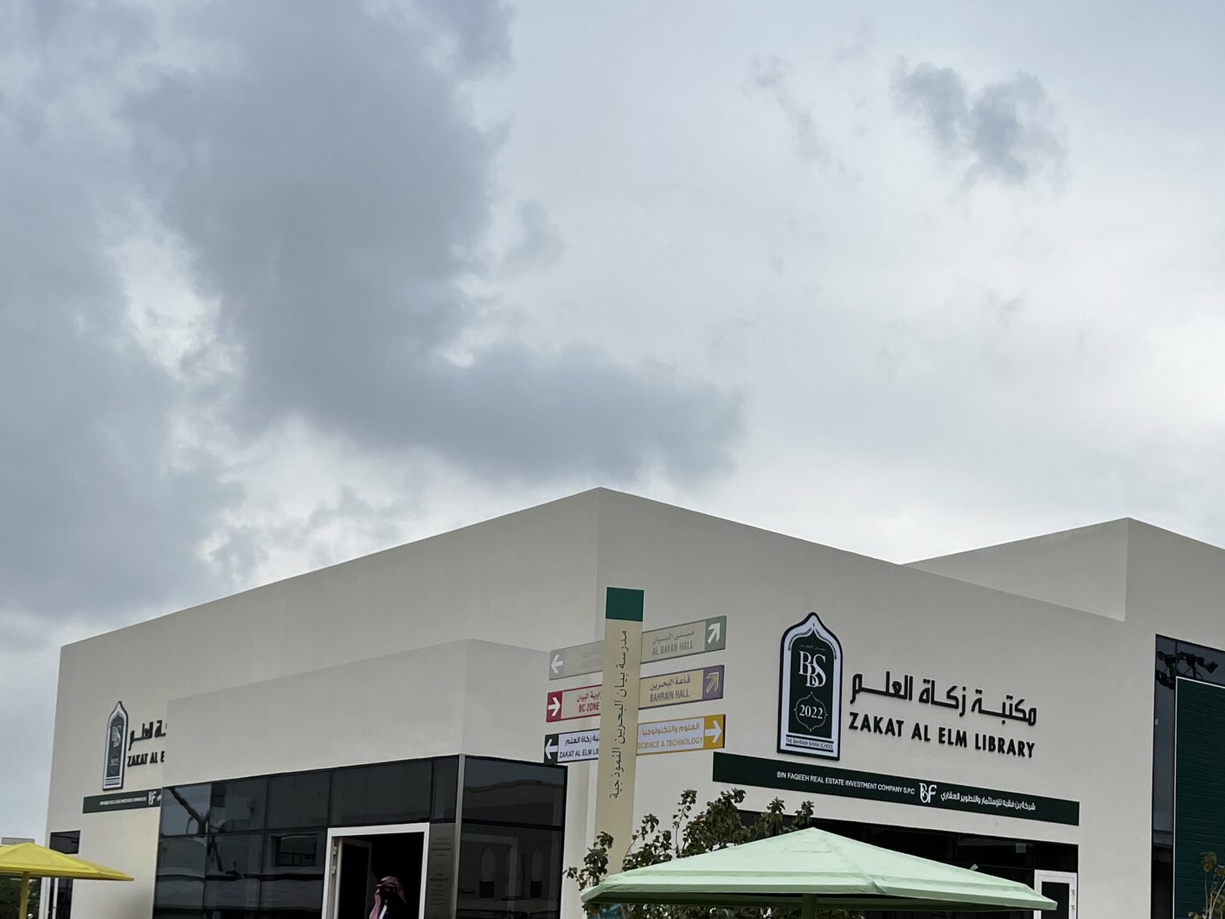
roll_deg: -1.1
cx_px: 819
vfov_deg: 30.0
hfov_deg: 39.9
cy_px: 769
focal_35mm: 47
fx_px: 1663
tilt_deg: +4.5
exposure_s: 1/2915
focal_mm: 5.7
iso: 50
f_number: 1.5
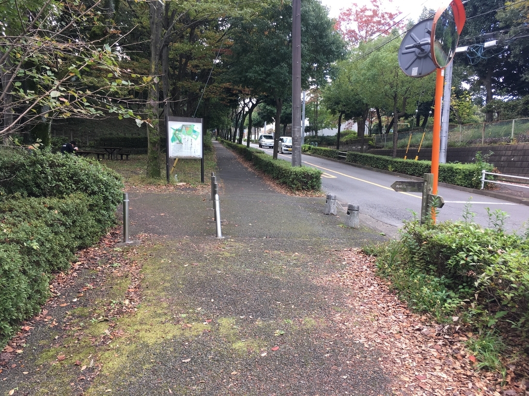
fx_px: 443
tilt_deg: -3.2
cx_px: 264
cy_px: 198
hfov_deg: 61.7
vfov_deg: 48.2
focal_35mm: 29
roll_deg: -1.4
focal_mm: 4.15
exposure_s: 1/120
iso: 25
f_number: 2.2
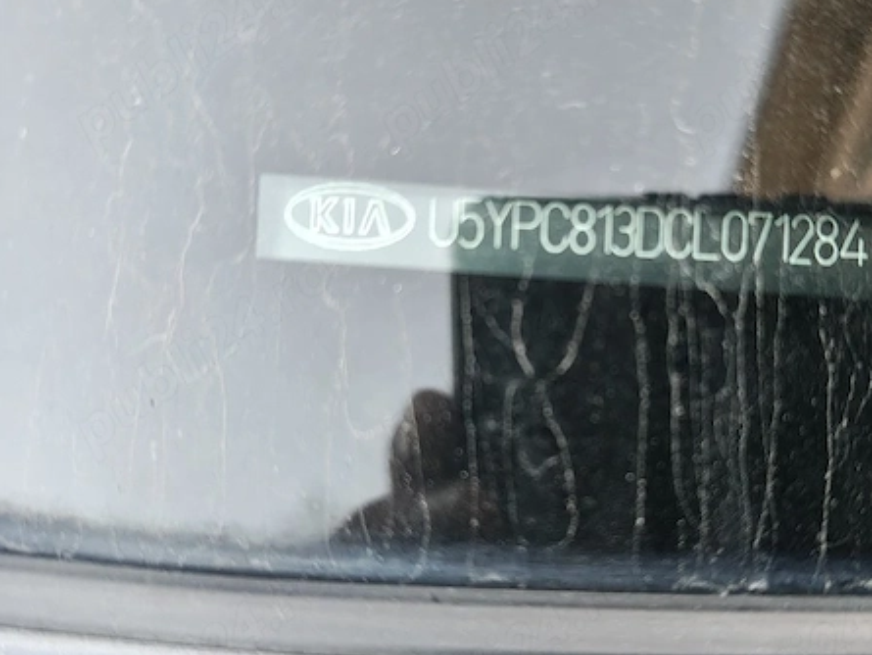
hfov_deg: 57.0
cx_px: 586
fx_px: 781
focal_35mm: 31
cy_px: 363
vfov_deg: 45.4
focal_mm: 6.57
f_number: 1.6
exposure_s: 1/38.5
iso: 763
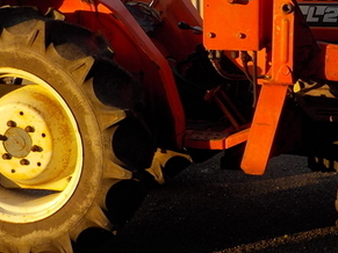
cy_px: 93
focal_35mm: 66
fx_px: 644
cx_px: 238
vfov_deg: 22.2
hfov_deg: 29.1
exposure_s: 1/320
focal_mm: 4.1
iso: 125
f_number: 3.3
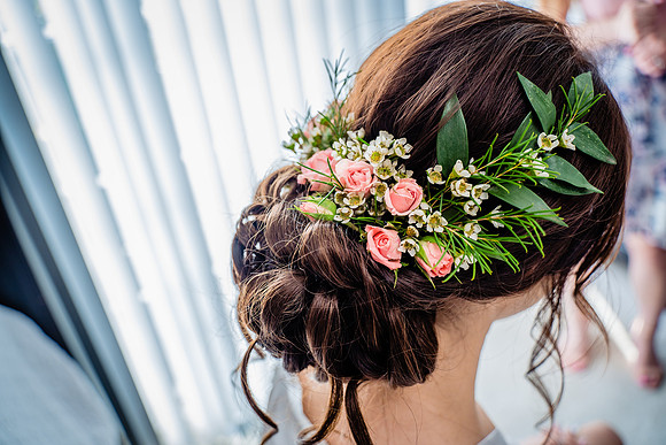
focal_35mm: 28
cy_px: 222
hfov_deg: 65.5
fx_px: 518
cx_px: 333
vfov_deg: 46.4
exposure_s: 1/160
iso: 250
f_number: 3.5
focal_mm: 28
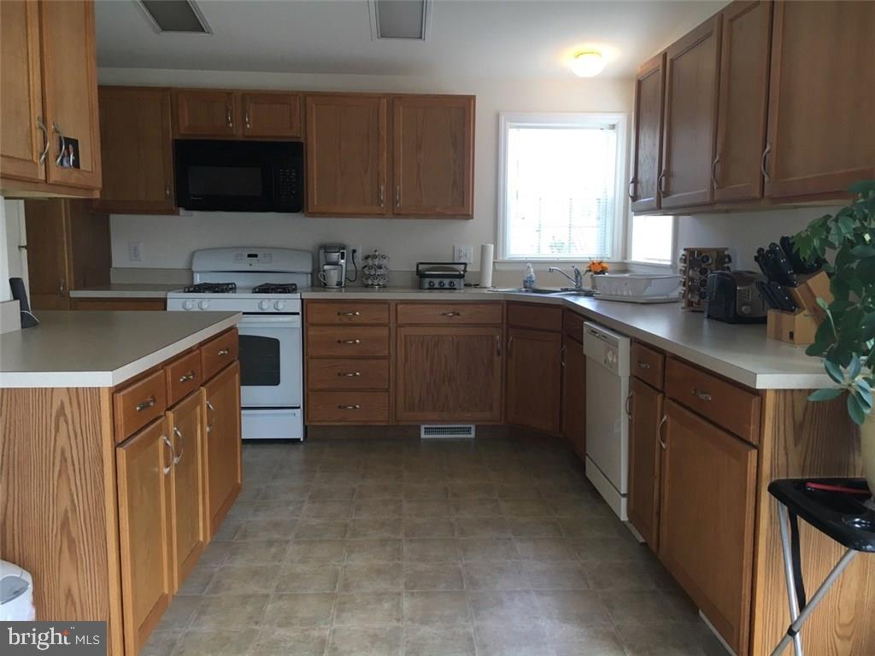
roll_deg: -0.3
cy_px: 328
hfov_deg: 61.7
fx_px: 733
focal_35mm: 29
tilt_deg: -8.3
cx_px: 438
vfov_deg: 48.2
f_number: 2.2
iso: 32
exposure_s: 1/30
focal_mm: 4.15
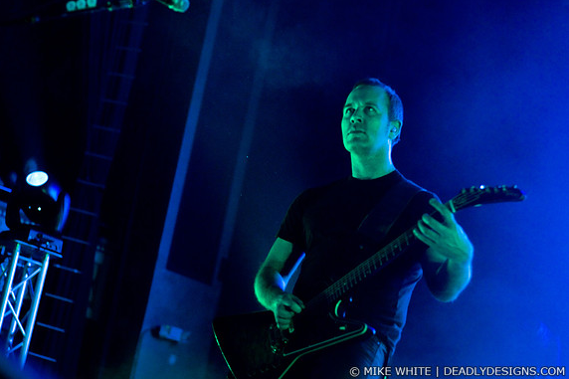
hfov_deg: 26.7
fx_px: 1201
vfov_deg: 17.9
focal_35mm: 76
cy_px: 189
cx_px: 282
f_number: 2.2
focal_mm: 50
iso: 1000
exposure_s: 1/125
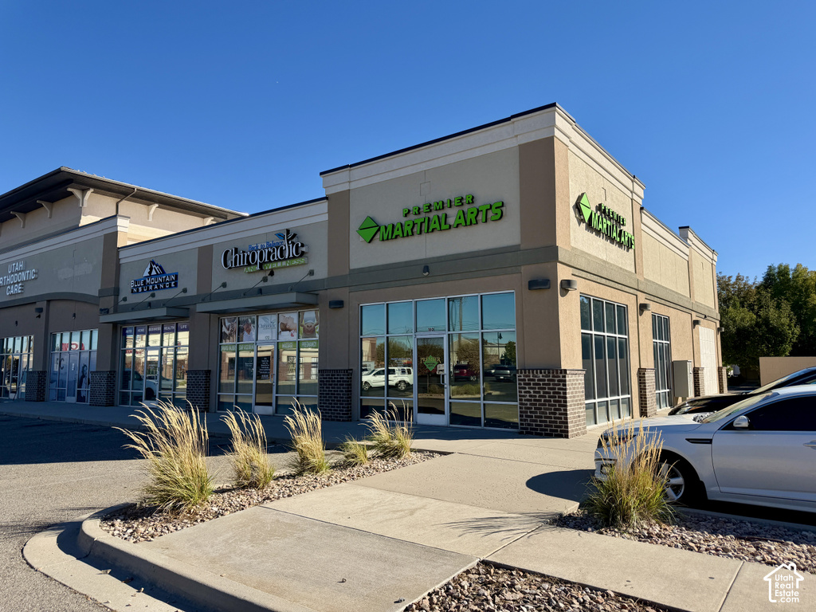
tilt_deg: +8.1
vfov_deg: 56.8
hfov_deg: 71.6
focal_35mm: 24
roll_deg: +1.5
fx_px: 566
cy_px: 306
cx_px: 408
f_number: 1.78
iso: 80
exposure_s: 1/4673
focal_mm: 6.76
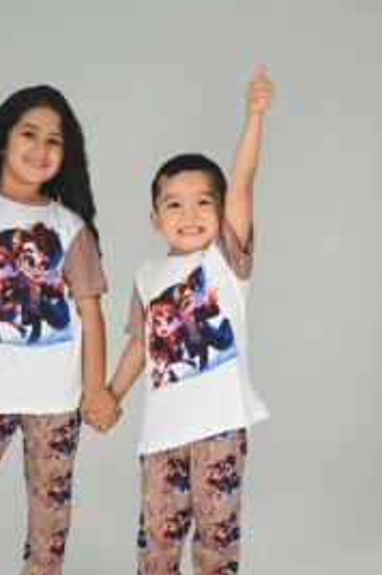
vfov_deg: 33.8
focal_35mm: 59
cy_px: 359
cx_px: 77
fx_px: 941
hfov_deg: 22.6
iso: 250
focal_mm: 35
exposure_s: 1/200
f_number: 2.8
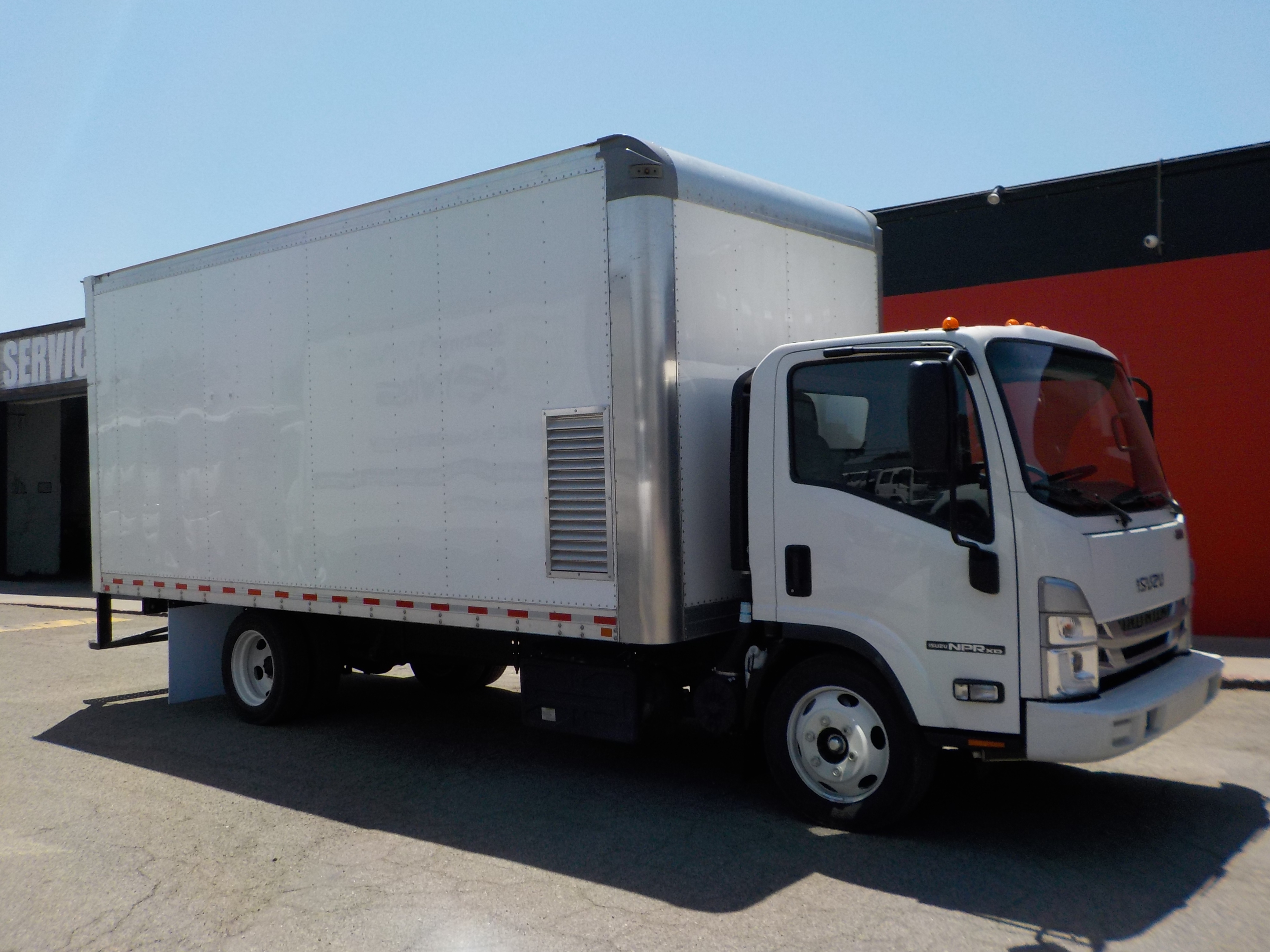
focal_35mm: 30
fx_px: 1101
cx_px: 635
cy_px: 476
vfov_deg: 46.8
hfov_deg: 60.0
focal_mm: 4.1
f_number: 3.3
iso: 125
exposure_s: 1/1000
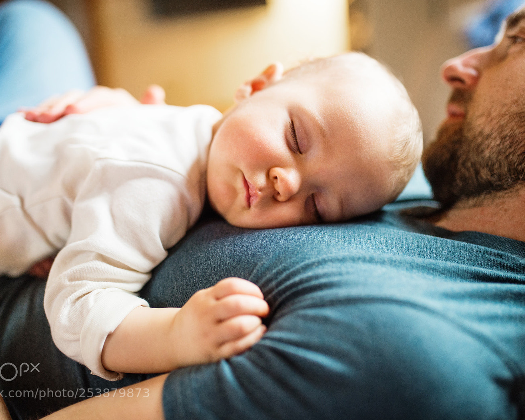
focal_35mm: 40
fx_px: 622
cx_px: 260
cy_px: 212
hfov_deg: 45.8
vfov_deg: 37.4
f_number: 1.8
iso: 1000
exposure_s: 1/200
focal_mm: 35
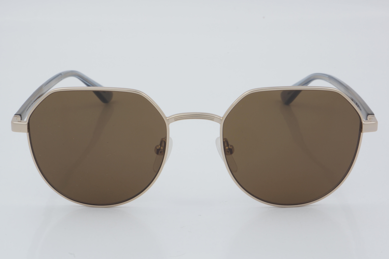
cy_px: 130
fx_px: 891
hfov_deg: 24.6
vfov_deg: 16.6
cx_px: 194
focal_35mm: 82
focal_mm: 55
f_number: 32
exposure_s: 1/4
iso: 100
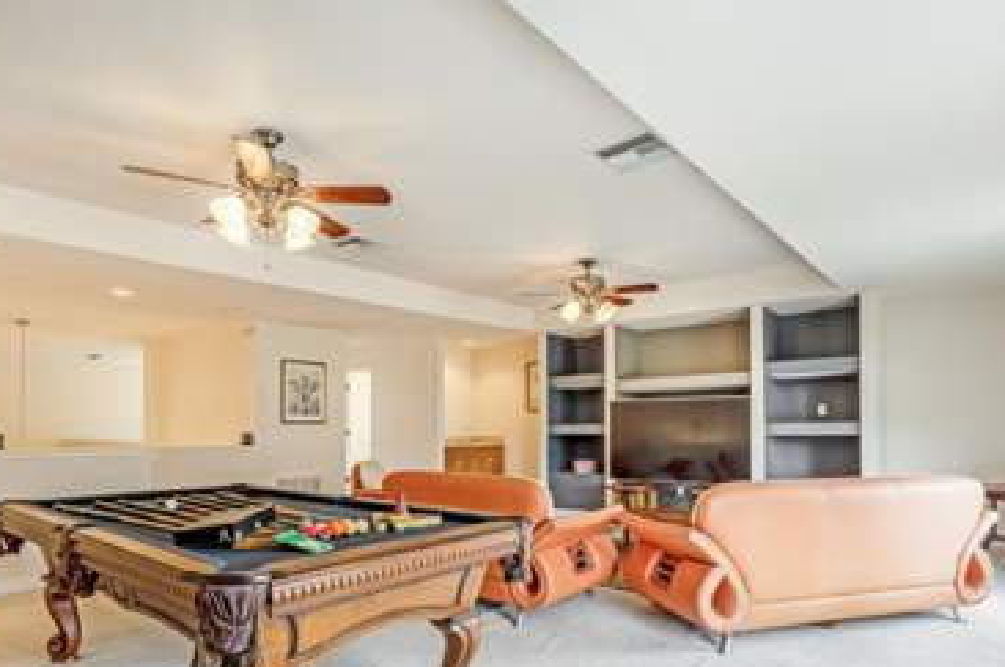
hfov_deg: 79.5
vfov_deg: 57.2
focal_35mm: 22
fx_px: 604
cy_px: 416
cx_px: 492
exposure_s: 1/125
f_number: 9
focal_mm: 11
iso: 250
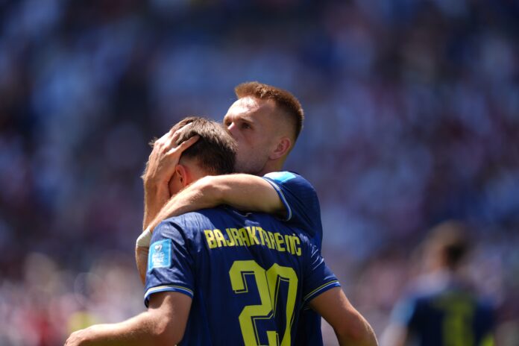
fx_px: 5766
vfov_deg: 3.4
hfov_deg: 5.2
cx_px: 260
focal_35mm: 400
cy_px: 173
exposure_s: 1/1250
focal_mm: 400
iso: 160
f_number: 2.8
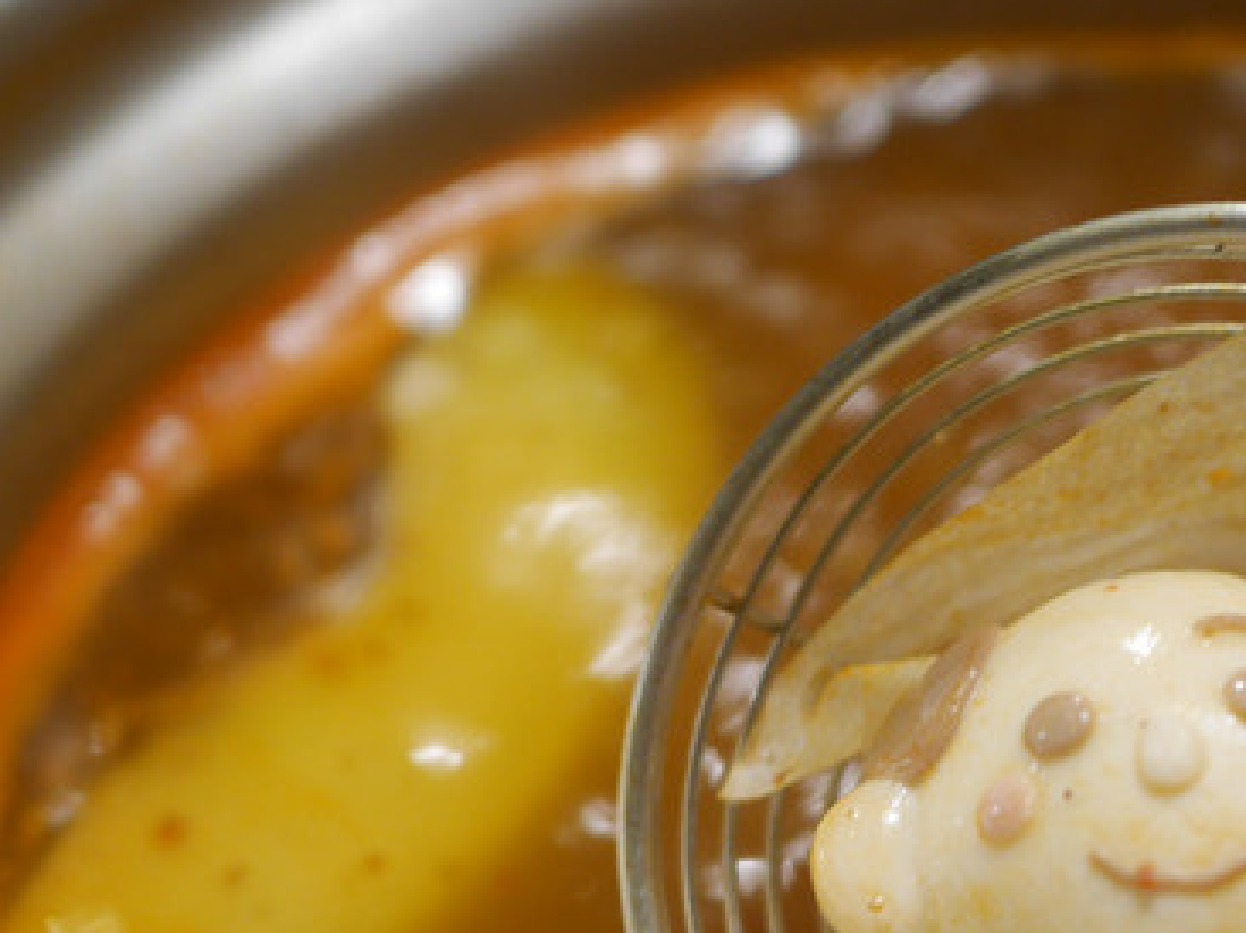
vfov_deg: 17.7
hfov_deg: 23.5
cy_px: 861
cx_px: 1008
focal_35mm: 82
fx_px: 2950
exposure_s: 1/60
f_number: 1.7
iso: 400
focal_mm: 15
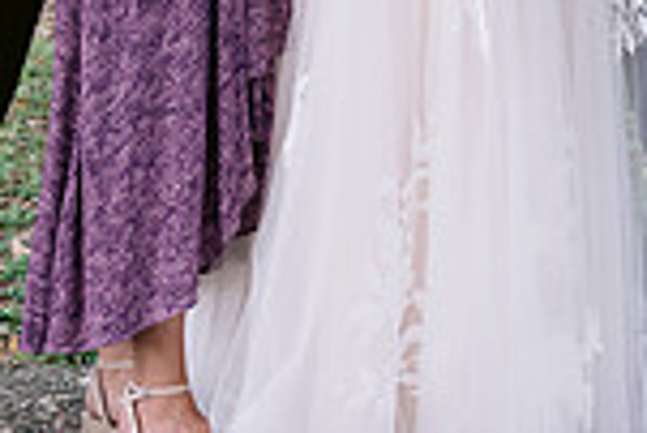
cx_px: 626
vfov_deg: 7.0
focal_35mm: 194
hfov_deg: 10.5
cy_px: -272
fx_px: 3490
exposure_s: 1/400
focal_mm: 50
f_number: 2.8
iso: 400
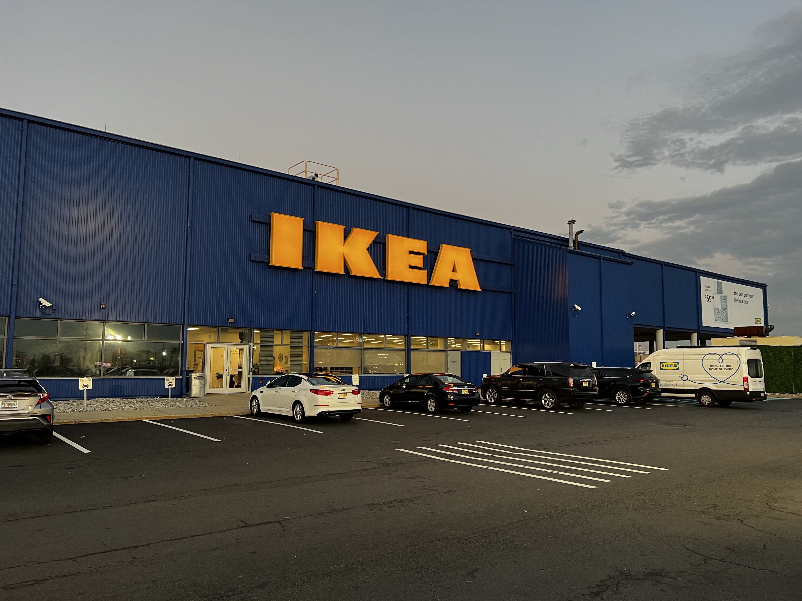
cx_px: 401
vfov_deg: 53.1
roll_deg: -1.3
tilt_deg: +3.3
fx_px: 602
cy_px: 300
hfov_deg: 67.3
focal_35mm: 26
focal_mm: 5.7
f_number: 1.5
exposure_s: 1/74
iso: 125
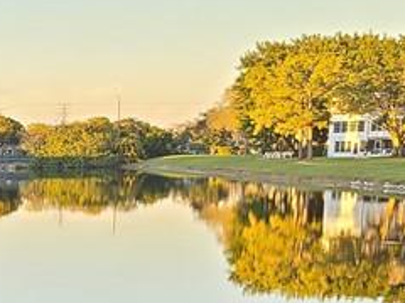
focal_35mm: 111
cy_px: 357
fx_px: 1299
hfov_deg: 14.9
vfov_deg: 13.0
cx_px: -376
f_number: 1.8
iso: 50
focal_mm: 5.4
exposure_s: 1/119
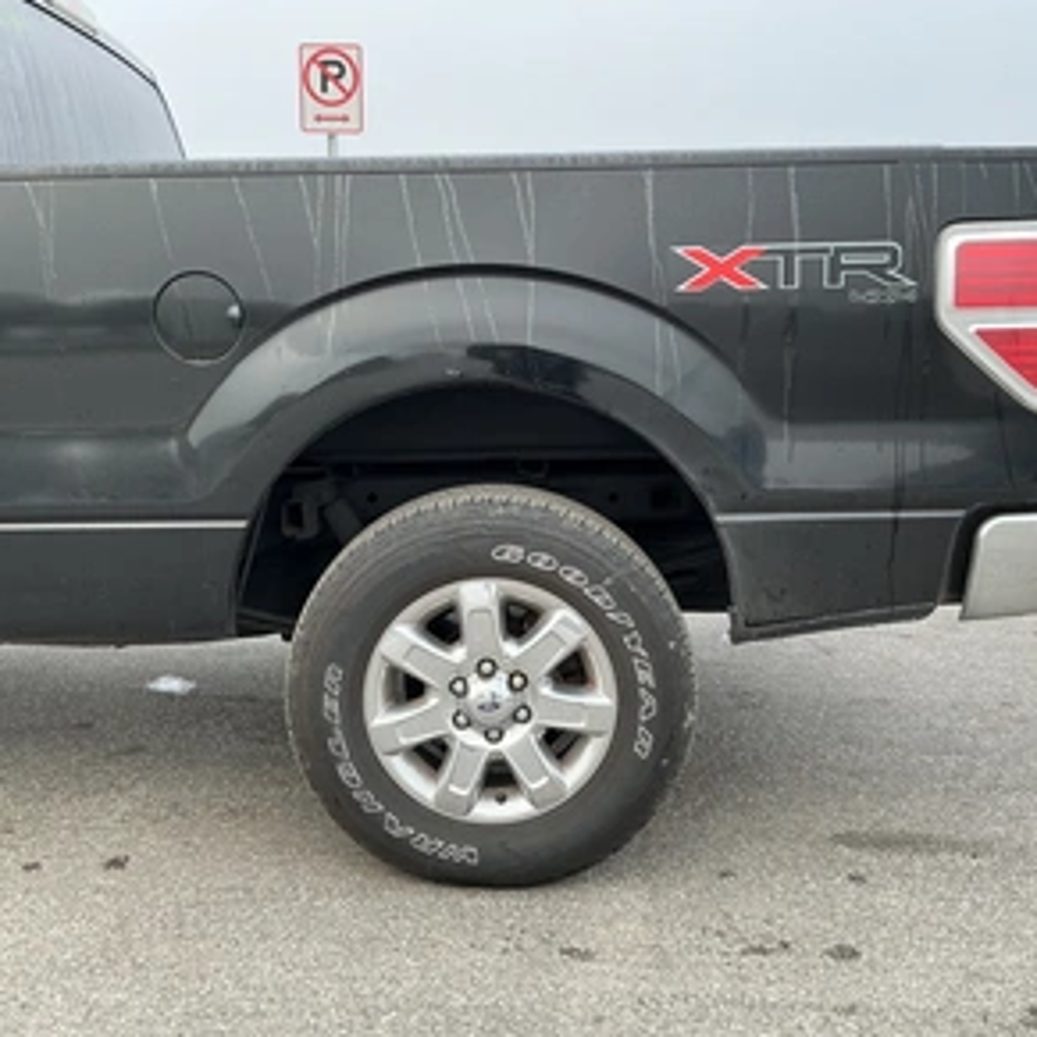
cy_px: 527
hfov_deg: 48.4
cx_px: 510
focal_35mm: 34
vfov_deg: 48.4
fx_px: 1152
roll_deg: +0.6
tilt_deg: -9.2
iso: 40
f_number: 1.8
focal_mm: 3
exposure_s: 1/122
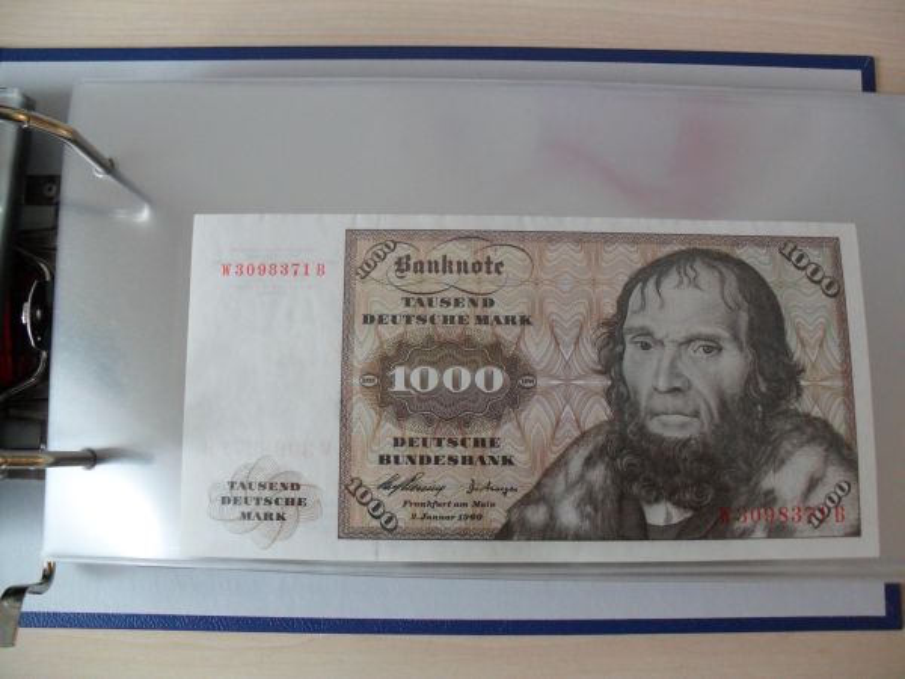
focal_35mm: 35
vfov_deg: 40.7
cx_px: 452
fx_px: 915
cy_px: 340
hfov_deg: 52.6
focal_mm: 6.3
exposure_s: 1/45
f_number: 3
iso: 200
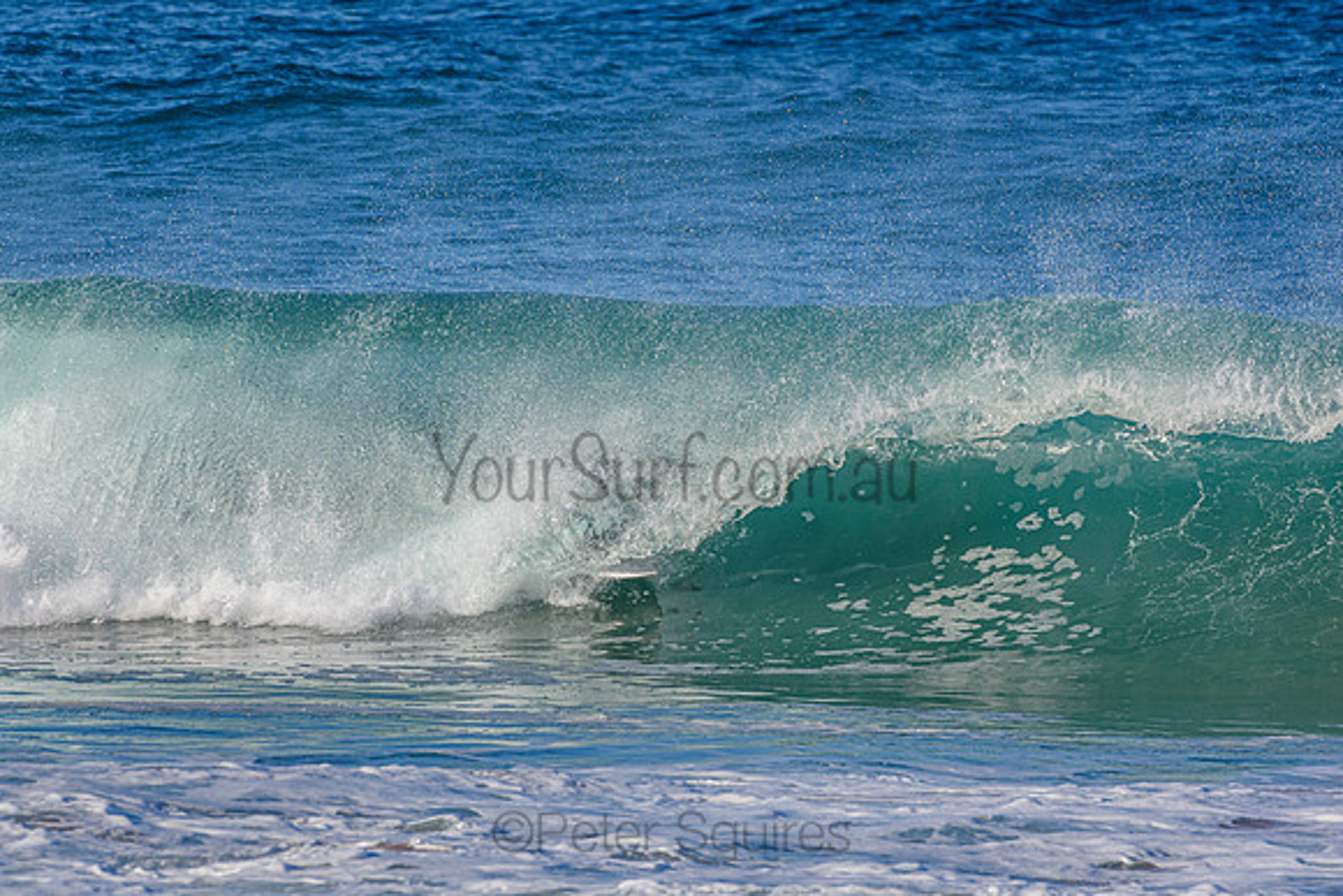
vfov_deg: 1.8
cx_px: 672
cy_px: 448
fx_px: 27984
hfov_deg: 2.7
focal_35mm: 750
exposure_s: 1/2000
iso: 320
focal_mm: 500
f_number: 5.6
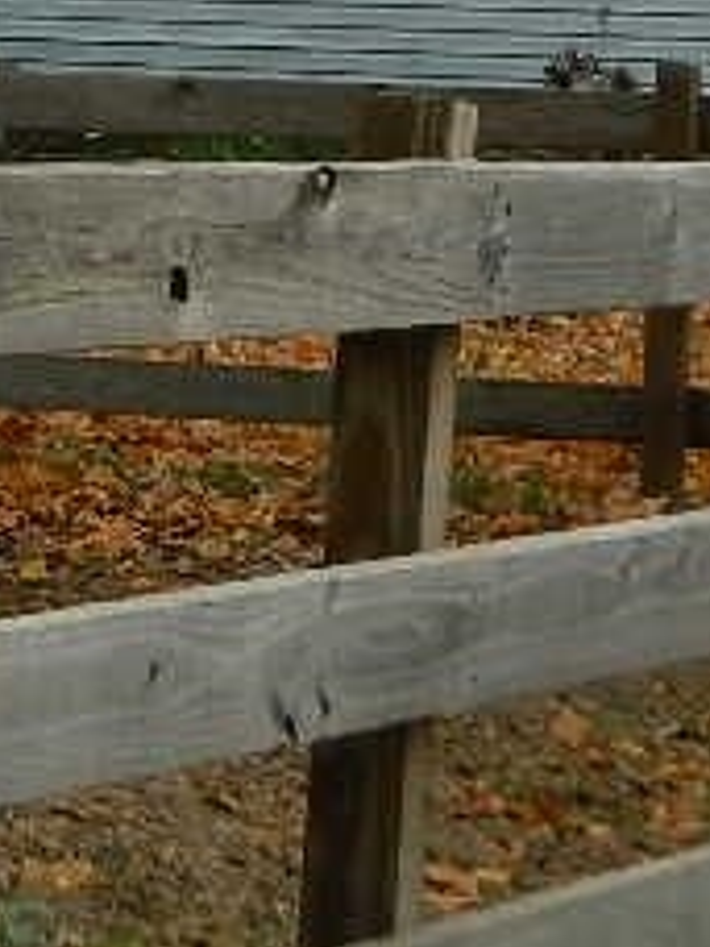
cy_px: -615
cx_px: -585
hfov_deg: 4.7
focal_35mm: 315
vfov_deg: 6.2
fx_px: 8615
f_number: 4
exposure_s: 1/200
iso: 80
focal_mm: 12.6
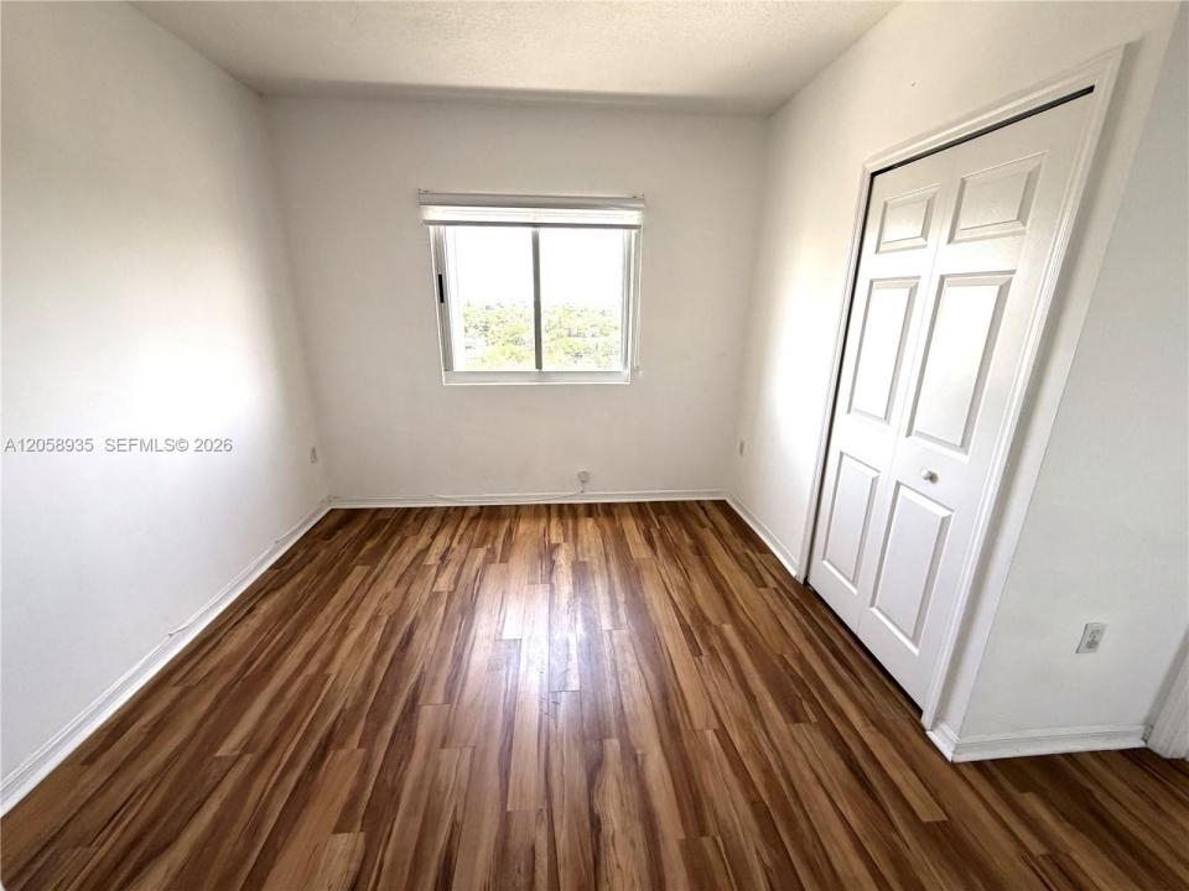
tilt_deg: -16.4
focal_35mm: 14
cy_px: 446
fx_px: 481
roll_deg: -0.5
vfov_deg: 85.7
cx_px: 594
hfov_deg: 102.1
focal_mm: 2.22
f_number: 2.2
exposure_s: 1/121
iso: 160
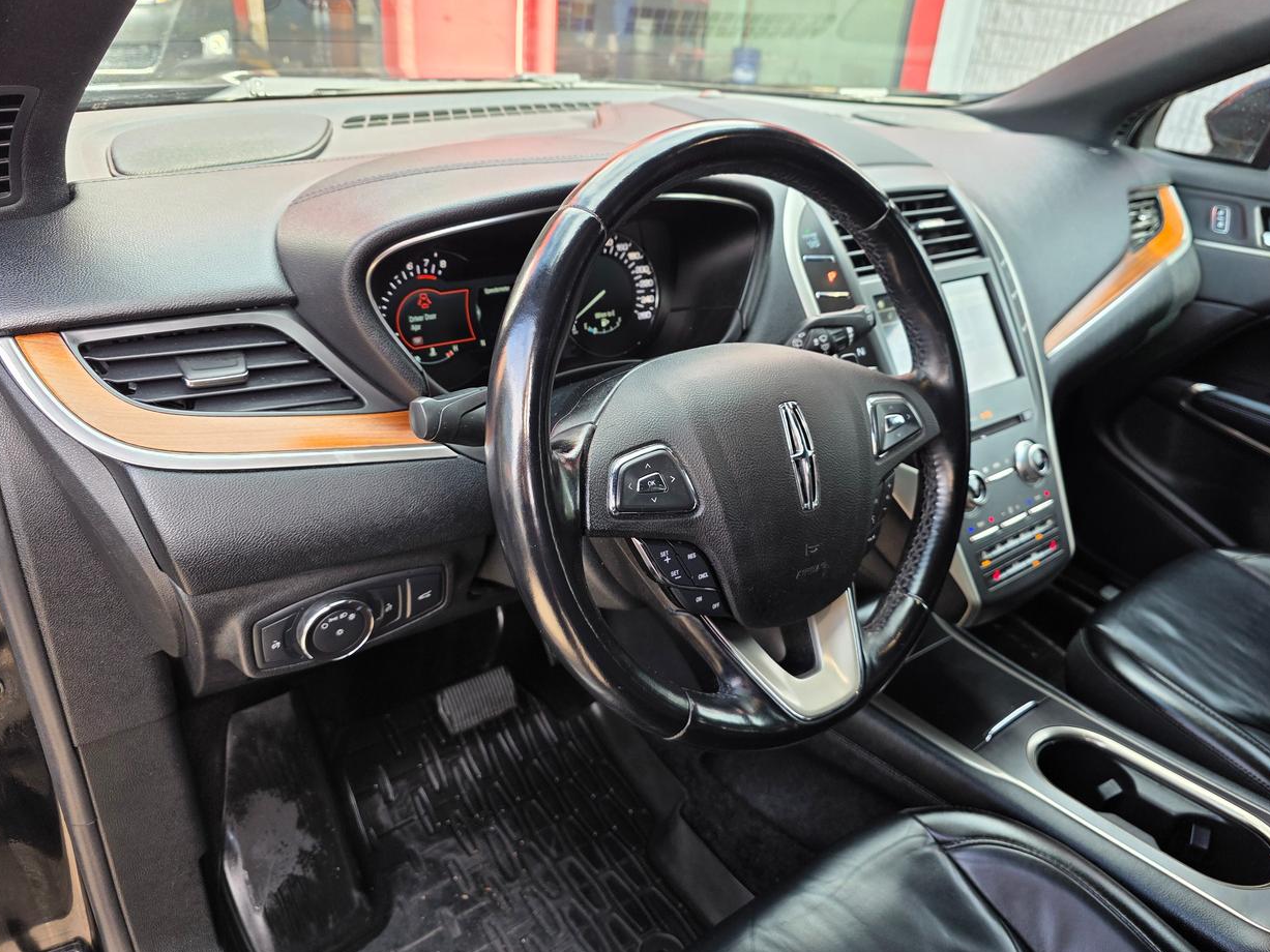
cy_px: 462
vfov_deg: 56.8
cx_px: 655
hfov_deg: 71.6
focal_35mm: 24
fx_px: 880
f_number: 1.7
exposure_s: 1/180
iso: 80
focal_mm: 6.3
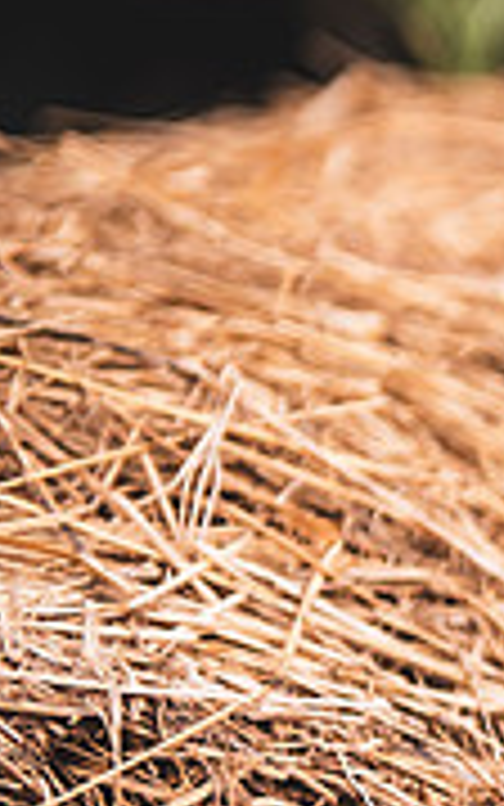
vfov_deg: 9.0
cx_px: 1296
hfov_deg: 5.5
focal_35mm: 231
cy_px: 750
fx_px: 5073
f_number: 2.8
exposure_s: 1/320
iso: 200
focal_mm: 70
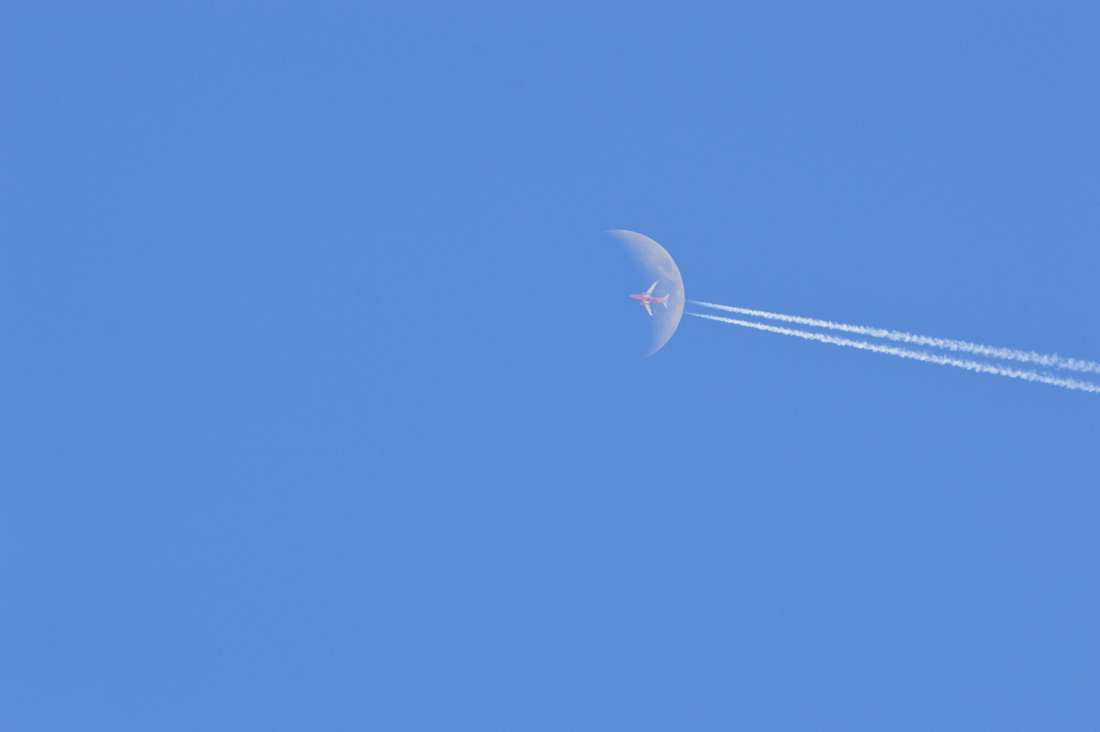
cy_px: 366
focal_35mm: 450
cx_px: 550
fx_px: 13739
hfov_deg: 4.6
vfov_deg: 3.1
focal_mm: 300
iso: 400
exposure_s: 1/400
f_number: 11
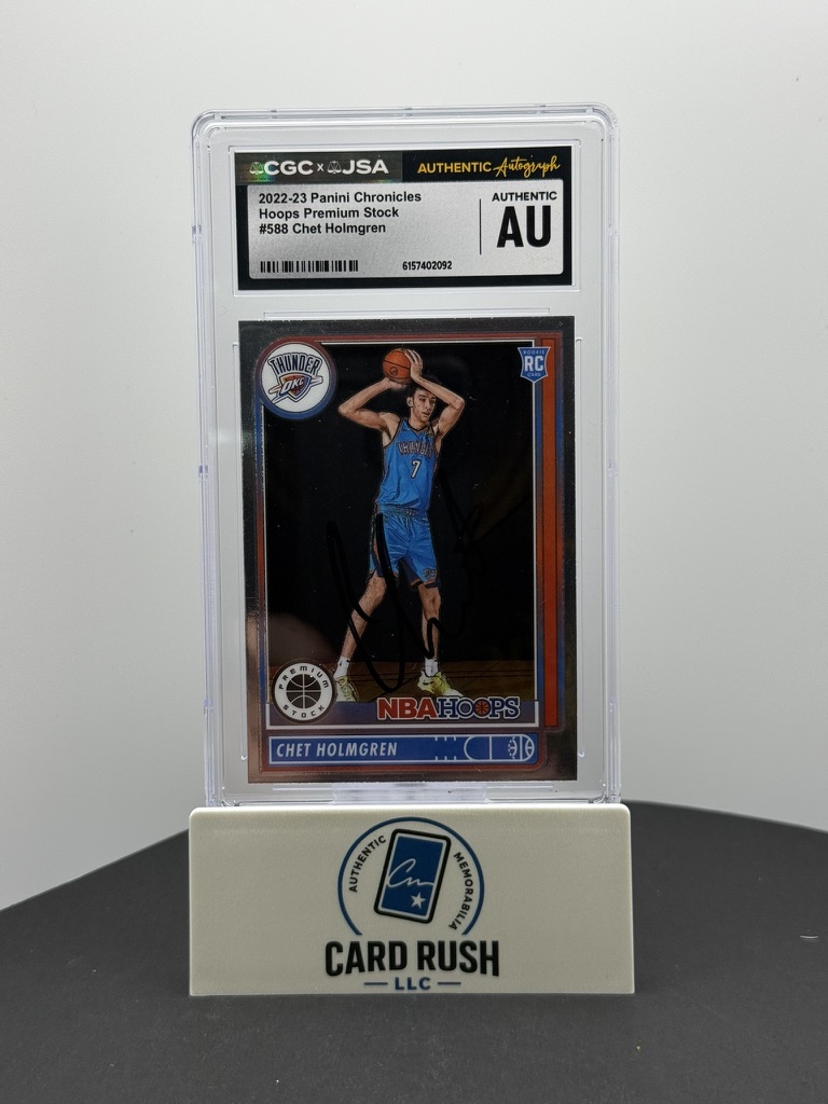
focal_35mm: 48
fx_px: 1531
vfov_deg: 39.7
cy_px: 552
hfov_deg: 30.3
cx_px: 414
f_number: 1.78
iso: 80
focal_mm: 6.76
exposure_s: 1/323
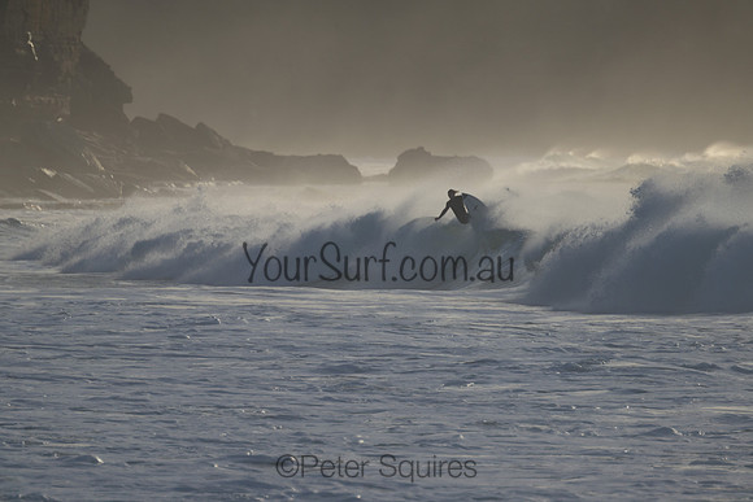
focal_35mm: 800
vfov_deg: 1.7
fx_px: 16736
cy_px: 251
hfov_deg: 2.6
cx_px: 376
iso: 800
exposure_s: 1/2000
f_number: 11
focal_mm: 800
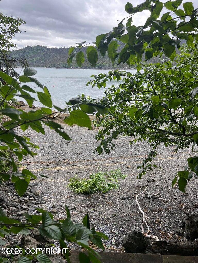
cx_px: 99
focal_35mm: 26
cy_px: 132
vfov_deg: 67.3
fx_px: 198
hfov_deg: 53.1
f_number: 1.5
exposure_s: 1/728
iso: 50
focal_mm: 5.7
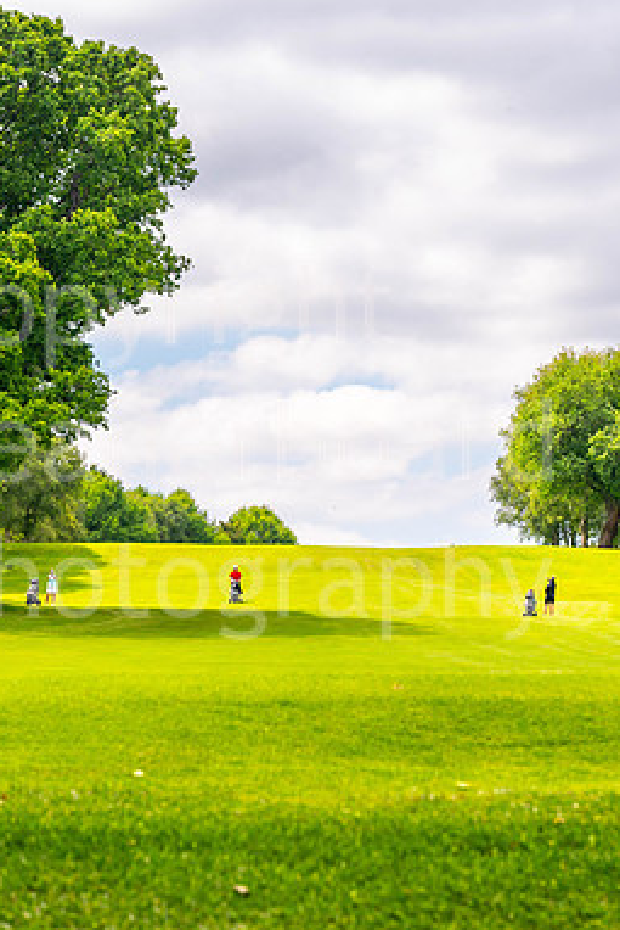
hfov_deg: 10.9
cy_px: 464
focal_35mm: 126
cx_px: 243
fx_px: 3252
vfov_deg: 16.3
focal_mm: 83
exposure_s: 1/400
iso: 200
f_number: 7.1
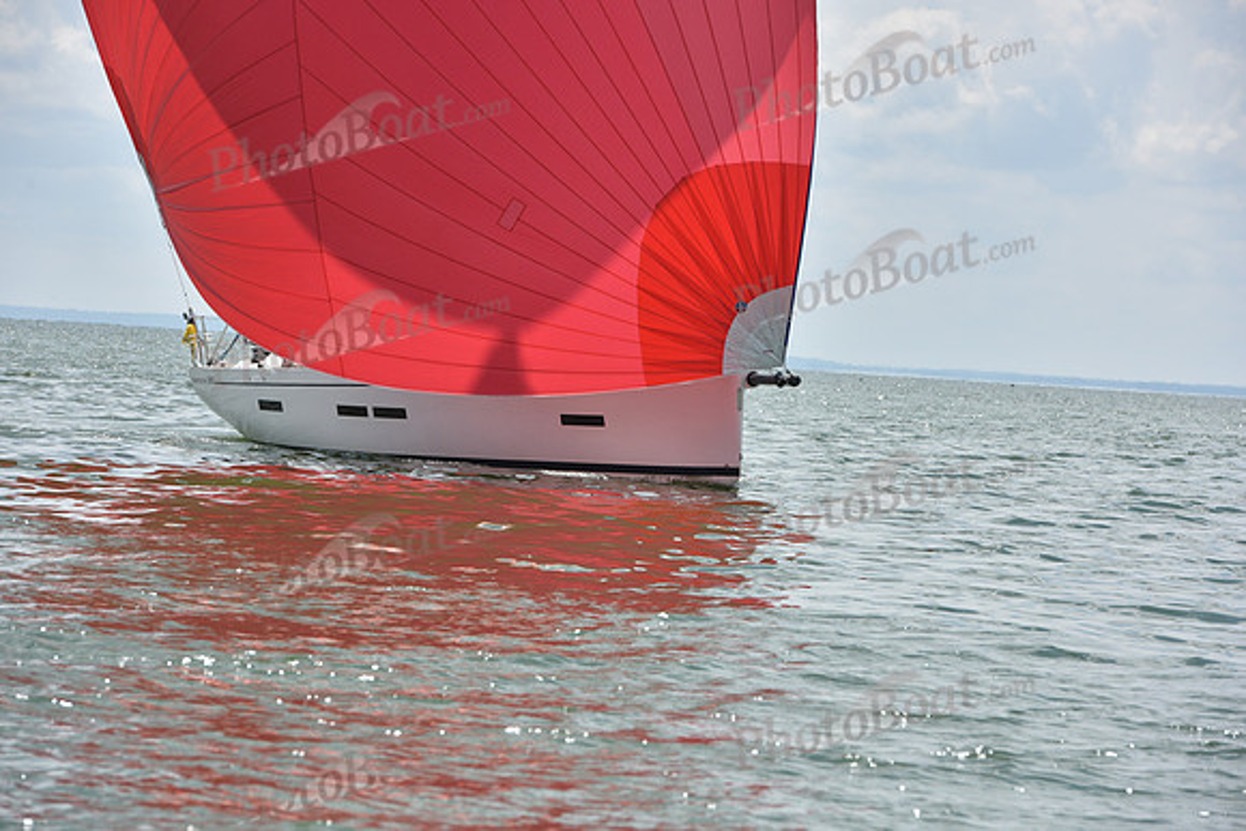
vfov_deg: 7.4
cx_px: 623
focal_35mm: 185
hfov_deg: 11.1
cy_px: 416
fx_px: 6404
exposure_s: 1/1000
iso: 320
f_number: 10
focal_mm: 185
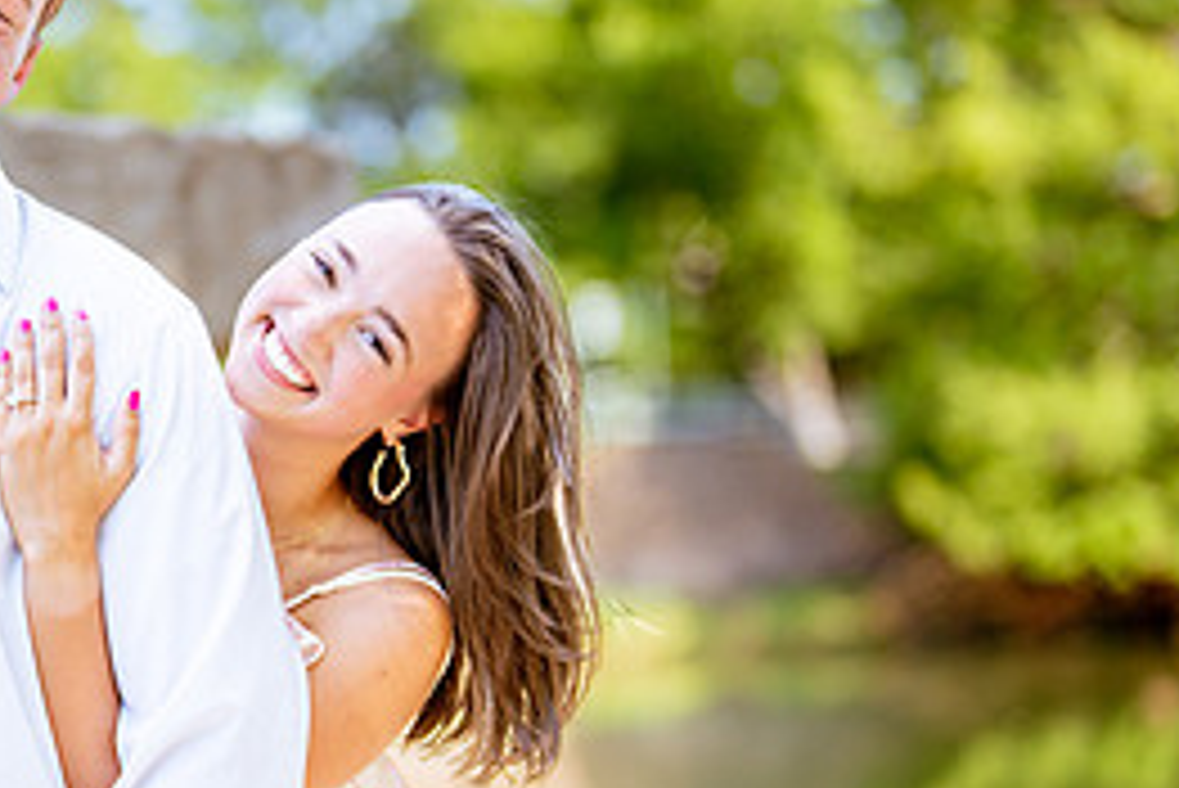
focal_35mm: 115
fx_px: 3768
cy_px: 536
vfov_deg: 11.9
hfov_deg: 17.6
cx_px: 186
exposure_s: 1/1000
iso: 100
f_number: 1.2
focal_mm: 50
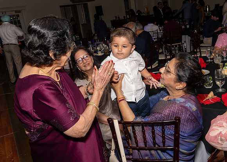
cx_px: 123
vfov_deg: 40.1
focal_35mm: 34
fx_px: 221
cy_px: 67
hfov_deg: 54.2
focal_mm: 19
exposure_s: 1/250
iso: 640
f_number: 8
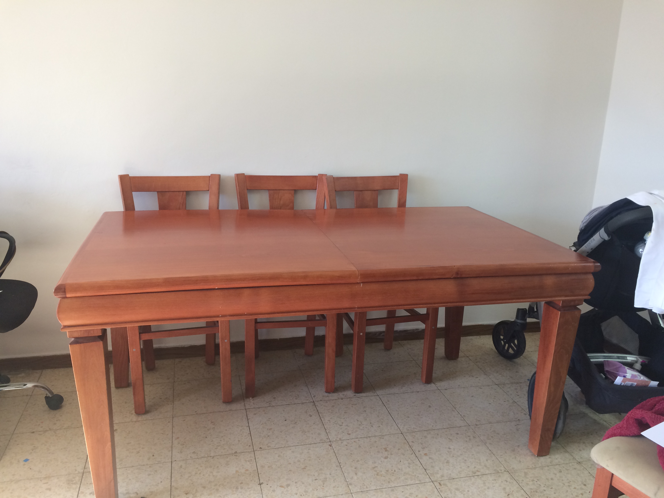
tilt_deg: -14.3
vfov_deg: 48.2
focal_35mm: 29
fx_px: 556
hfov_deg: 61.7
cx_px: 332
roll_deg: -1.8
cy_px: 249
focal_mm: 4.15
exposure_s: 1/33
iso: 32
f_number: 2.2
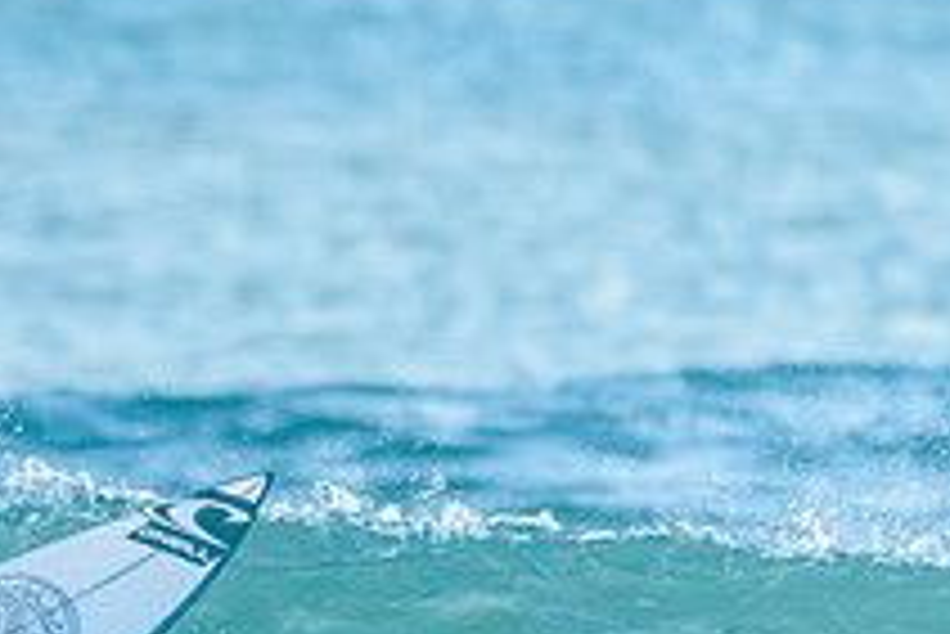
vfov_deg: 0.8
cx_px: -284
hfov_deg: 1.2
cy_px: 731
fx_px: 44045
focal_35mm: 1668
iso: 1100
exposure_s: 1/2000
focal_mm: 500
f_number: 5.6
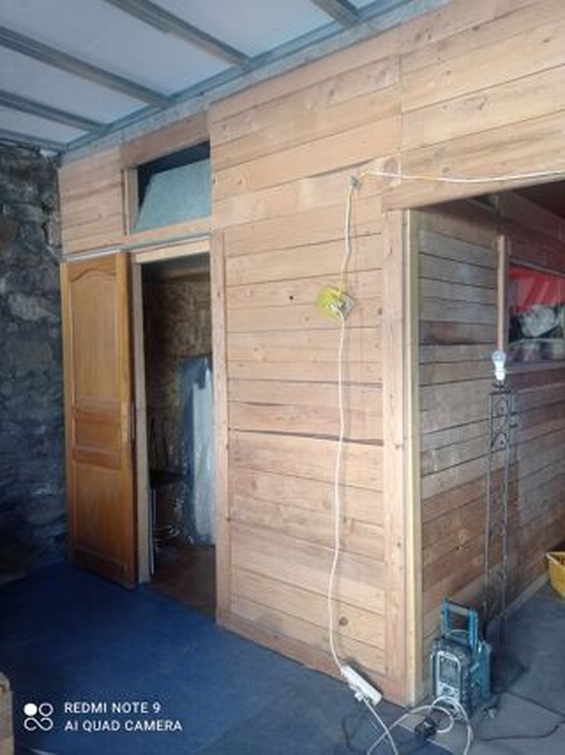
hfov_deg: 49.7
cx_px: 282
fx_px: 611
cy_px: 378
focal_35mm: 28
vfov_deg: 63.5
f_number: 1.79
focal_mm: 4.74
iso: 259
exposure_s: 1/33.3
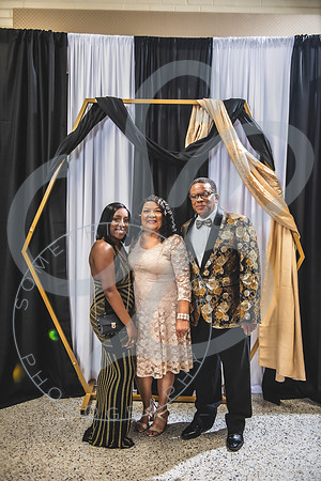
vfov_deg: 58.7
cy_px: 240
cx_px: 160
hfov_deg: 41.1
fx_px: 428
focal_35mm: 32
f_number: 2.8
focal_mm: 32
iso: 1600
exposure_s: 1/250
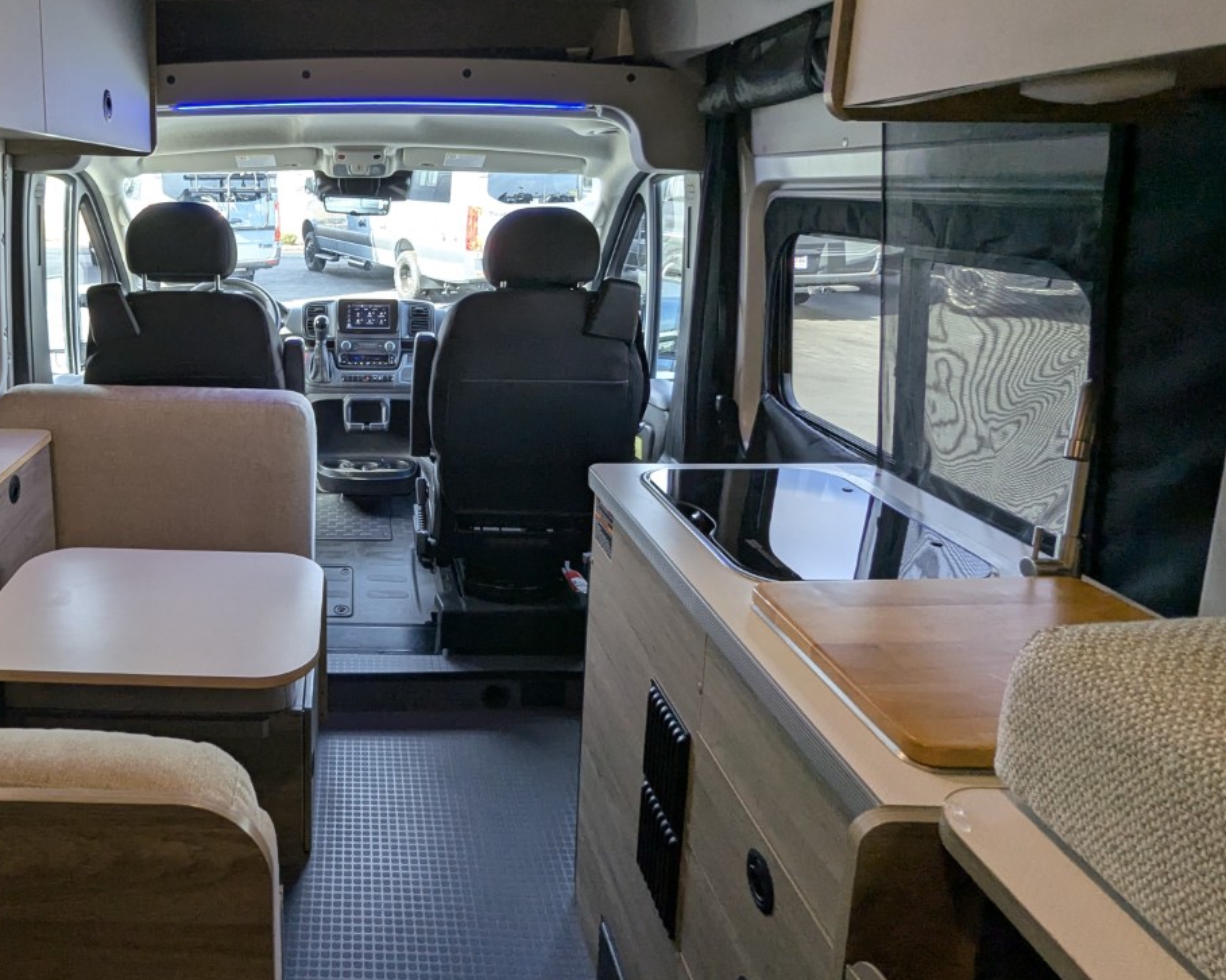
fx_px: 871
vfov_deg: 58.1
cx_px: 318
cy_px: 375
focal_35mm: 24
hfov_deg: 66.3
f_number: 2.2
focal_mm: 2.35
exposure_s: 1/152
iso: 132
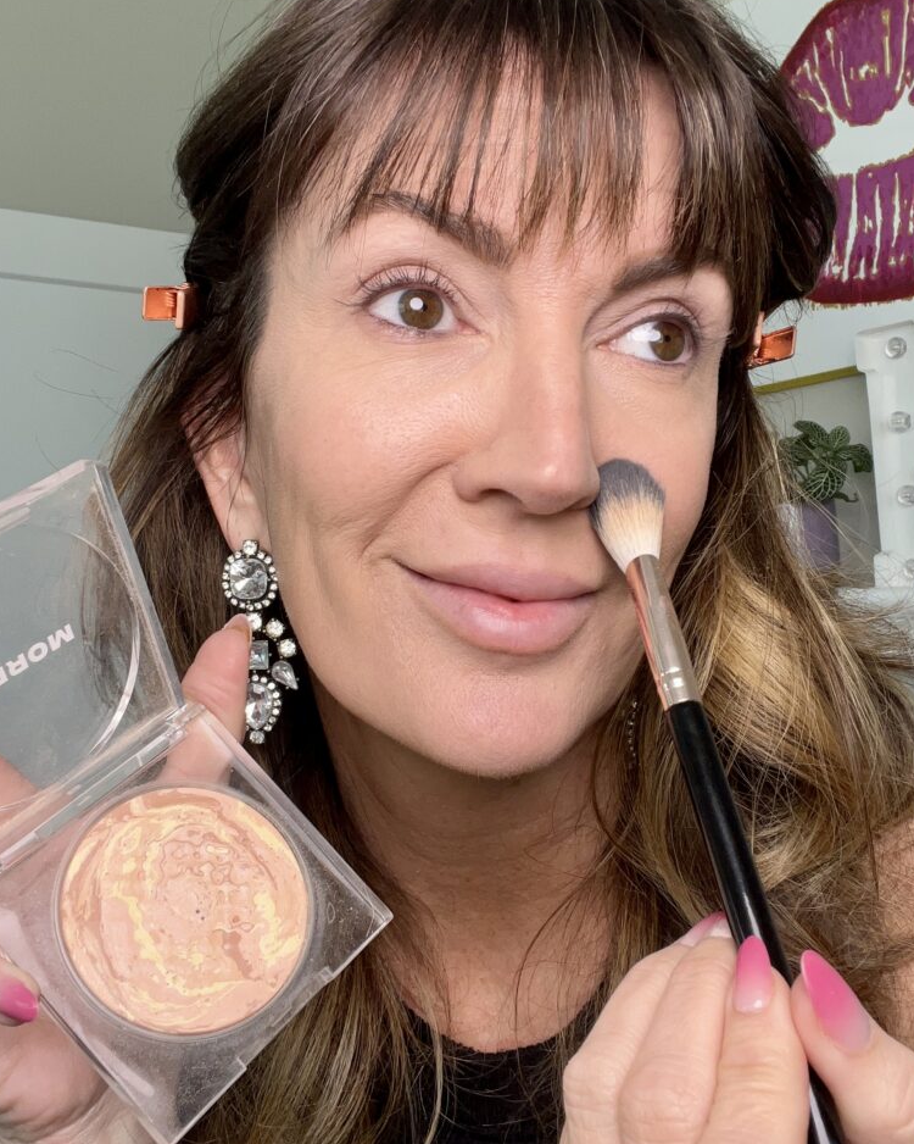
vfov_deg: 55.6
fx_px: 1082
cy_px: 608
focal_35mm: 32
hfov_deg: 45.8
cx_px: 460
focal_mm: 2.71
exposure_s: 1/121
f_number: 2.2
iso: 32
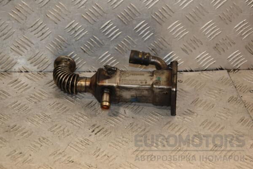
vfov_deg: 15.7
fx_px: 611
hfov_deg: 23.4
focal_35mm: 87
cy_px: 84
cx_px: 126
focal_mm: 58
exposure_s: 1/200
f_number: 5.6
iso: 800
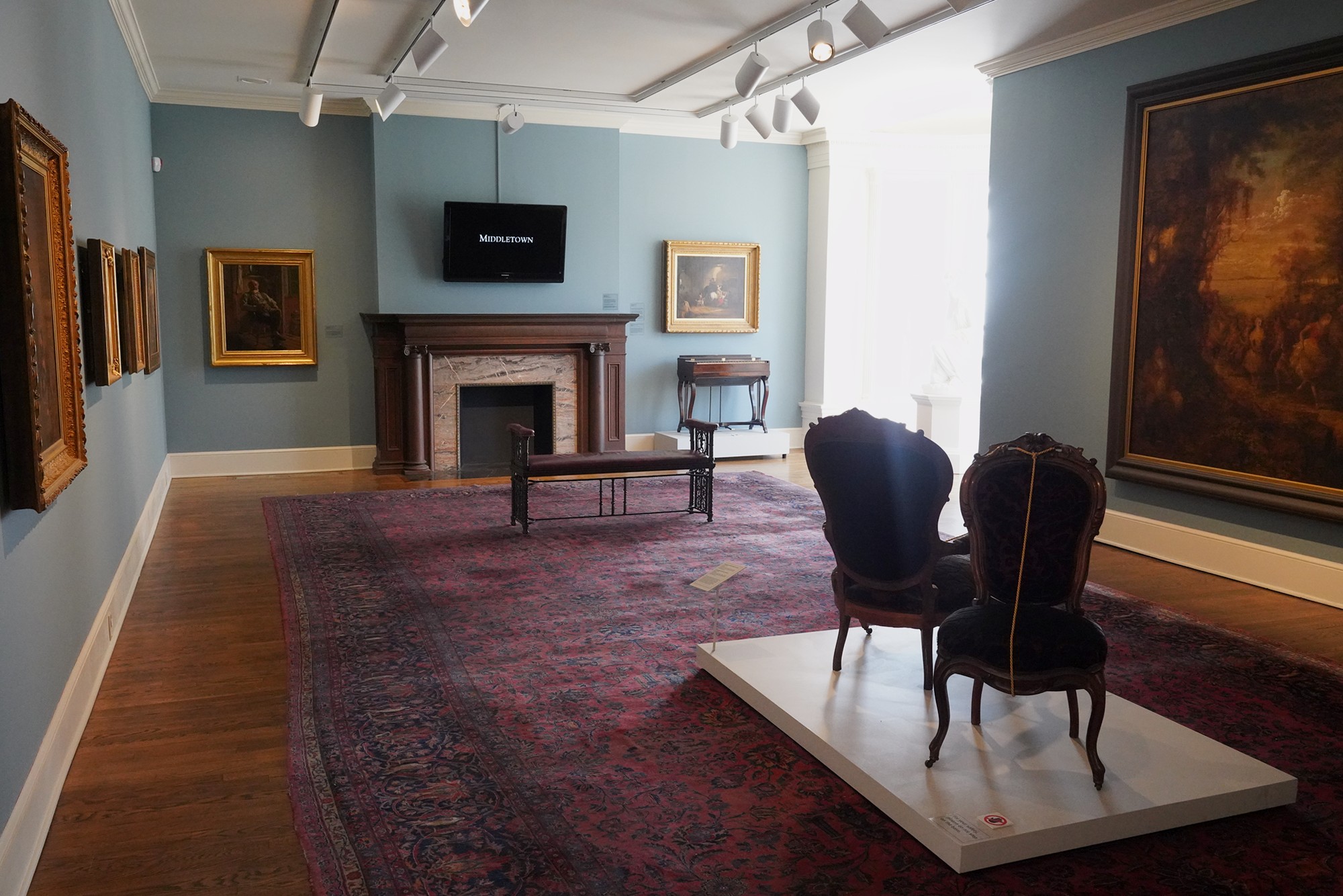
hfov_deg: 61.9
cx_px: 672
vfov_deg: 43.6
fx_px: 1119
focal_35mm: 30
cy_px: 448
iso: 8000
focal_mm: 30
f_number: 10
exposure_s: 1/125
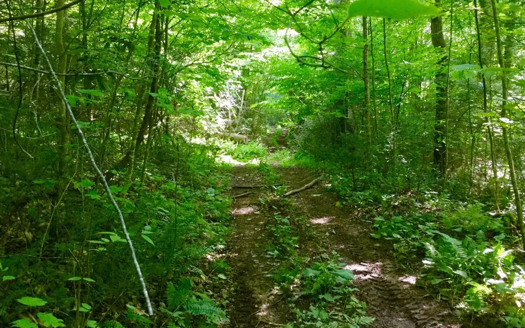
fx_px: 515
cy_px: 156
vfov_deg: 35.3
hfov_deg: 54.0
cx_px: 274
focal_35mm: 36
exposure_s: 1/30
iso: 80
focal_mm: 3.3
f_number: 2.4
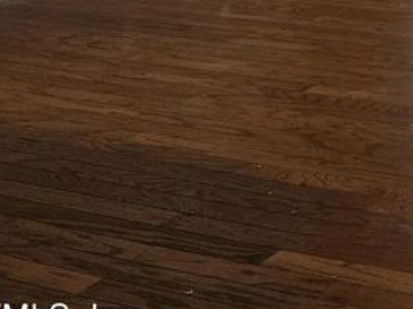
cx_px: 629
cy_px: -233
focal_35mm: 90
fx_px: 1073
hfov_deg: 19.0
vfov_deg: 14.5
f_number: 1.8
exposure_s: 1/60
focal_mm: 5.4
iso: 125
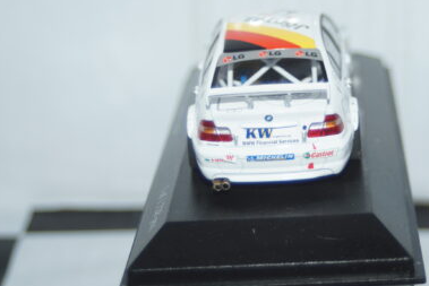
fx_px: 1273
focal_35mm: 107
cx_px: 273
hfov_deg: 19.1
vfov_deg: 12.8
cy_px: 122
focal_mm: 45
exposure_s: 1/100
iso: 160
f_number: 4.5
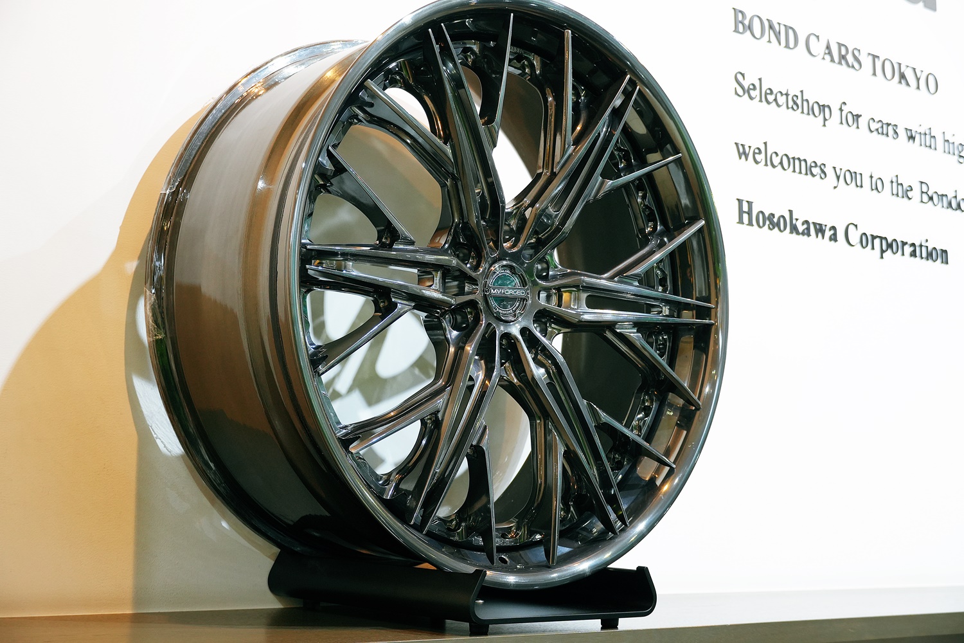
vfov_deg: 23.8
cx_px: 482
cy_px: 322
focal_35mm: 57
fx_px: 1526
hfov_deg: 35.1
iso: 640
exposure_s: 1/60
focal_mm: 38
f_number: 4.5
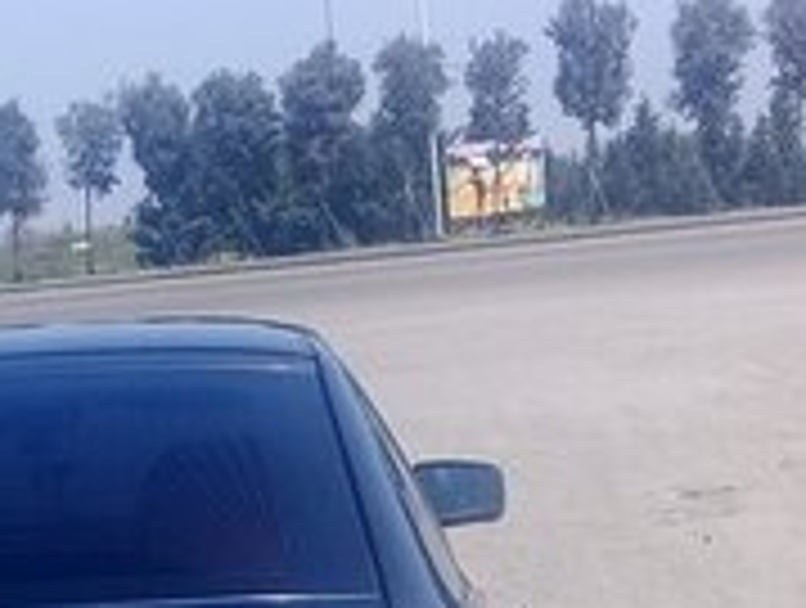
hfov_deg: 16.8
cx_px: -36
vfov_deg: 12.5
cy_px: 885
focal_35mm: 114
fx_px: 2660
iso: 50
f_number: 2.2
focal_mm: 3.3
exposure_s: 1/1048
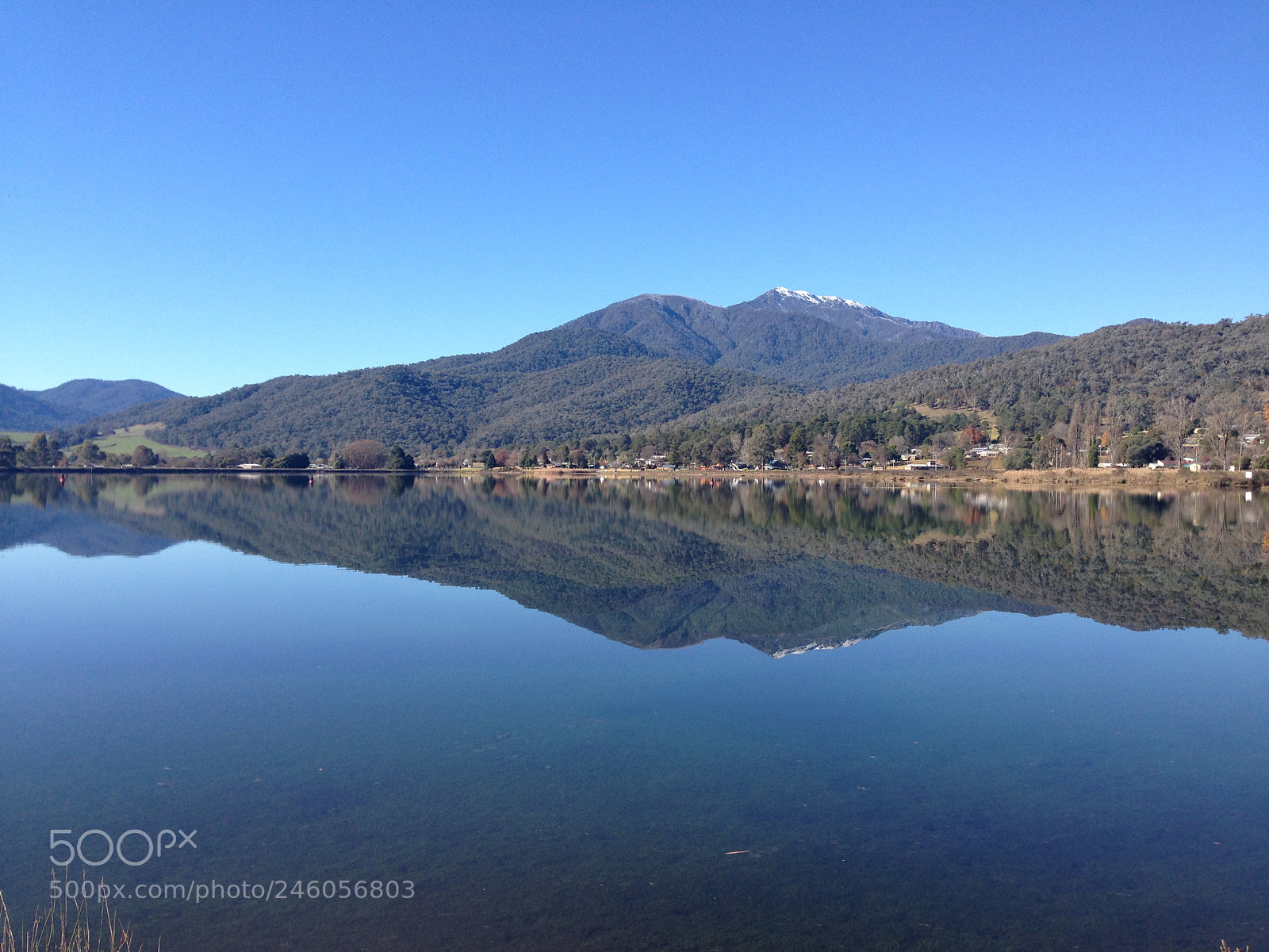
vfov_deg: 42.9
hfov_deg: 55.4
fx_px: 1210
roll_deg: -1.5
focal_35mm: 33
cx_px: 634
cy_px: 476
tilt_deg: +0.0
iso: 50
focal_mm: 4.12
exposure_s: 1/861
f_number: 2.4
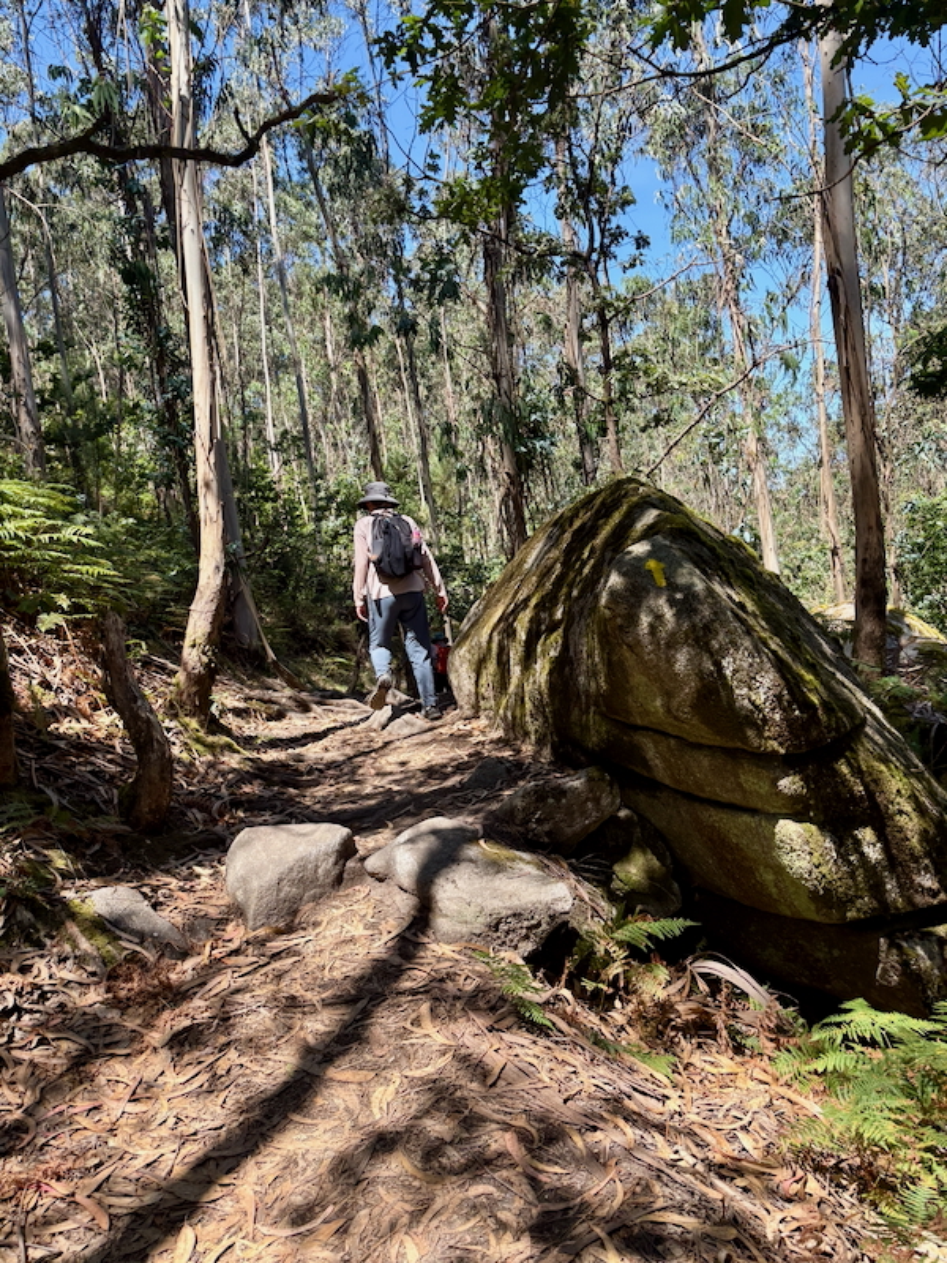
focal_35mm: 26
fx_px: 948
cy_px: 632
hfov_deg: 53.1
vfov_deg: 67.3
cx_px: 474
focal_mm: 5.96
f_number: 1.6
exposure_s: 1/716
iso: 50
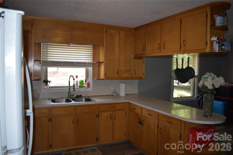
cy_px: 78
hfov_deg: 67.4
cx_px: 116
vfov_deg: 47.9
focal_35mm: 27
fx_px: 175
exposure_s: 1/60
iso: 180
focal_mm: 18
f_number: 3.5
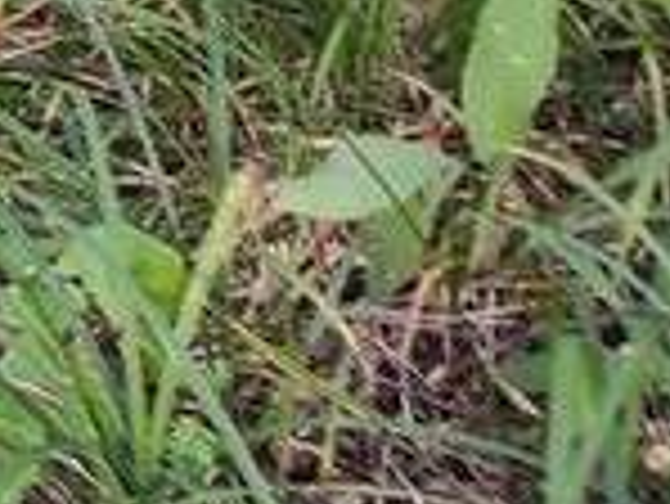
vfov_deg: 7.1
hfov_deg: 9.3
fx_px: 3467
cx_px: -1160
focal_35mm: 179
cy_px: -1170
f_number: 1.75
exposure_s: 1/50
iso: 228
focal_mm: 4.77
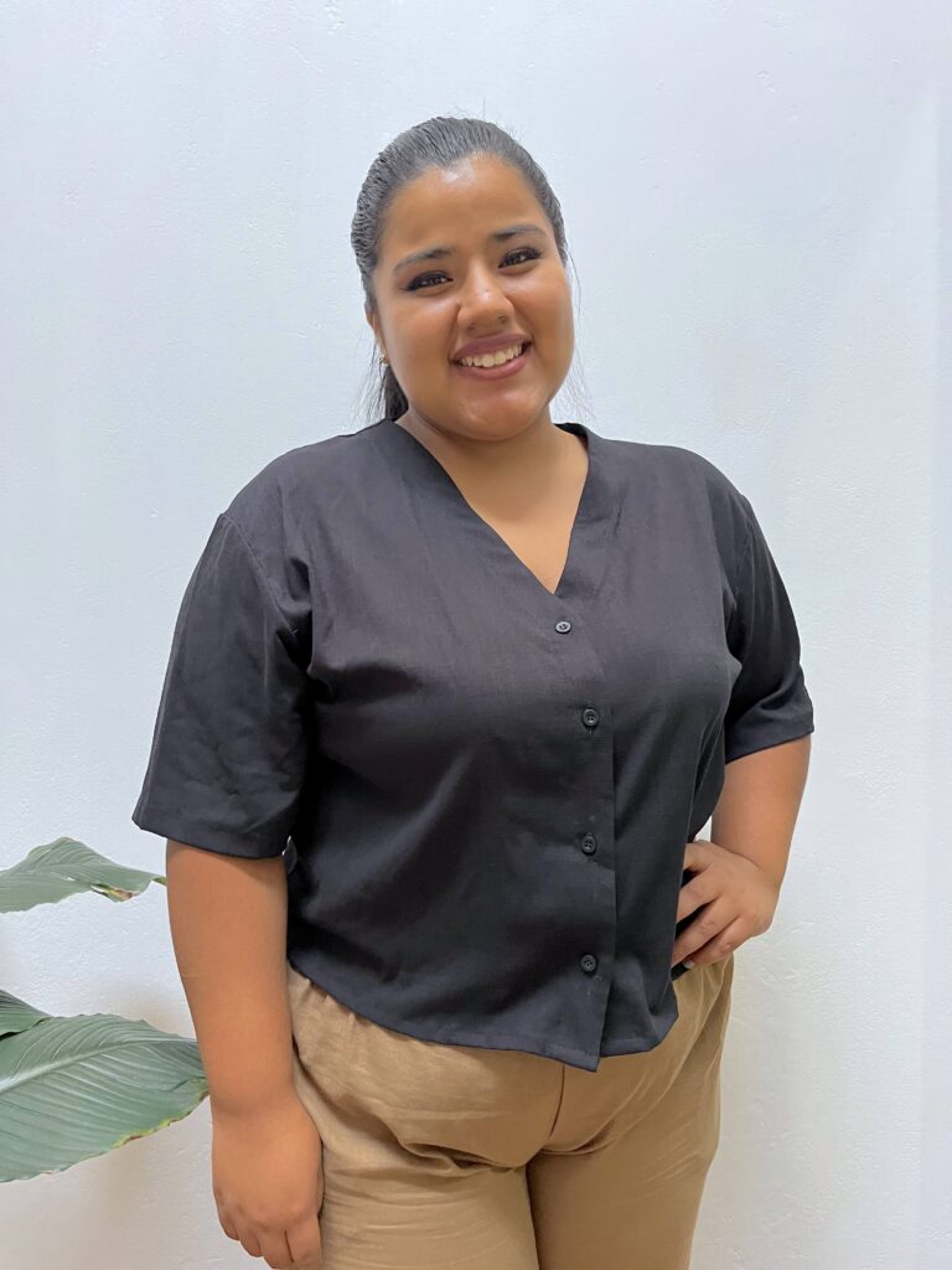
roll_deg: +1.9
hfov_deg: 53.1
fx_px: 953
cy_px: 635
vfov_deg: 67.3
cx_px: 476
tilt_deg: -6.0
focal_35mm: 26
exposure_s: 1/60
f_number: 1.6
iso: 250
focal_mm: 5.1
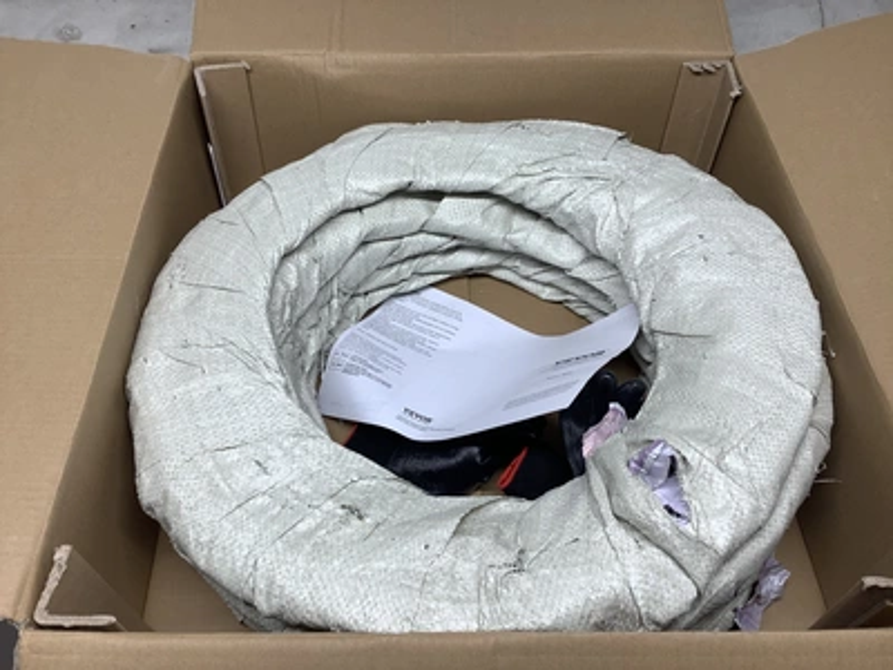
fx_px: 800
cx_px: 446
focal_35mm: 31
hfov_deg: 58.4
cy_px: 335
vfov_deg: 45.4
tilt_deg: -53.2
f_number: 2.4
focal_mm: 3.3
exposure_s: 1/120
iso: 32
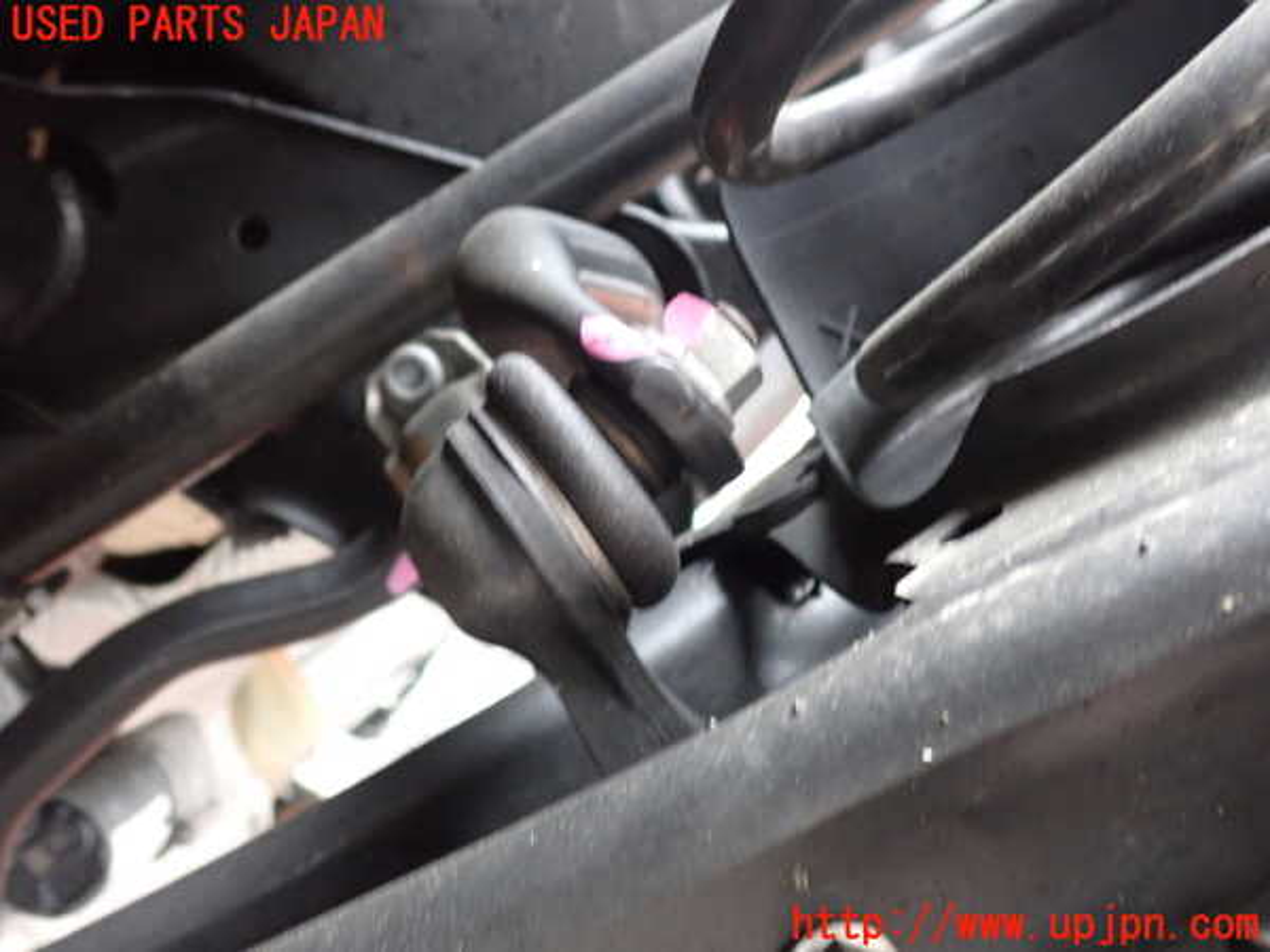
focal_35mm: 30
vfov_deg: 46.8
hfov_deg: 60.0
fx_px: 1101
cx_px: 635
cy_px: 476
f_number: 2.3
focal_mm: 5.4
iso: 640
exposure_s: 1/30
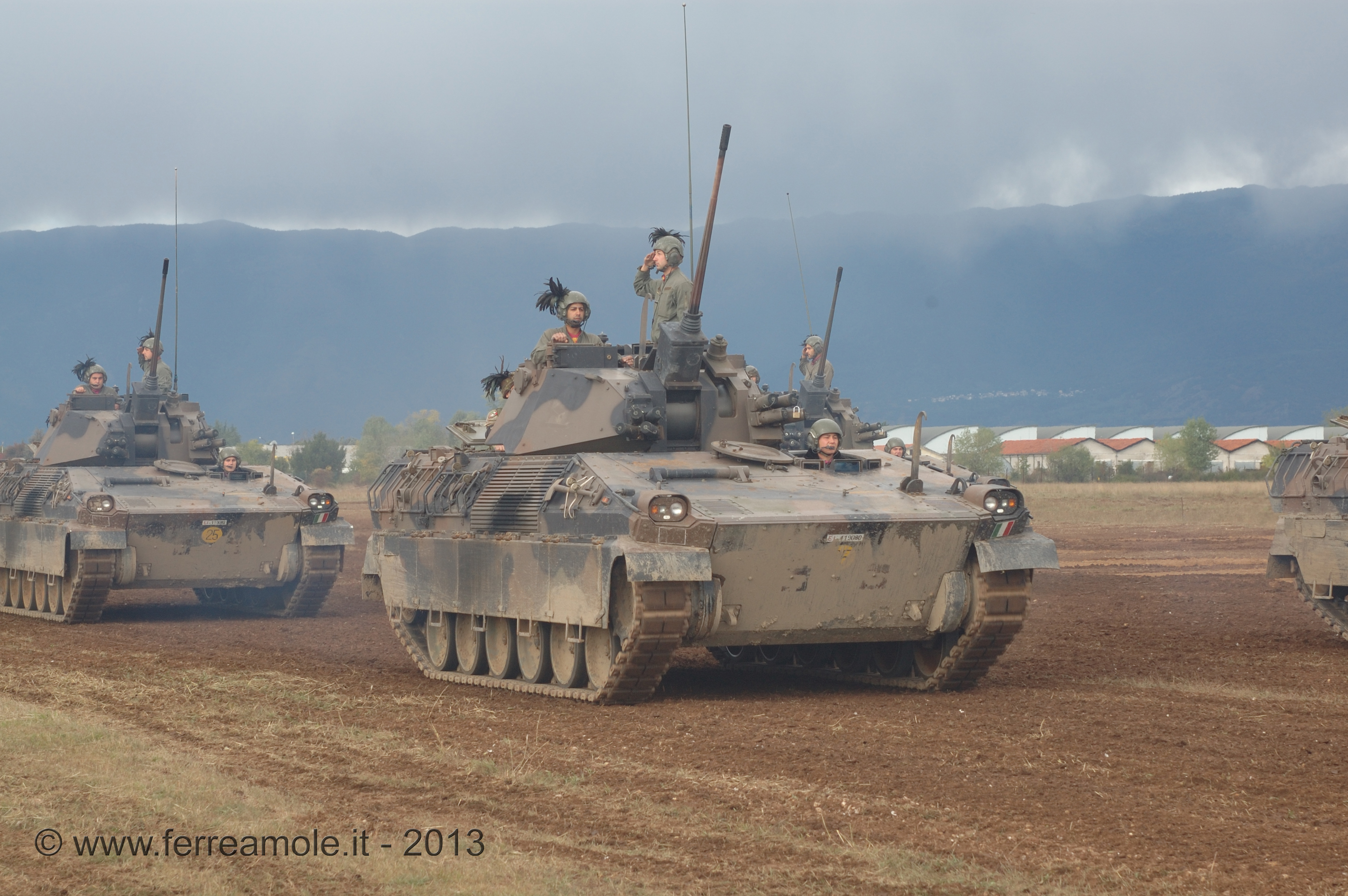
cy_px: 448
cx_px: 674
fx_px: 3928
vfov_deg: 13.0
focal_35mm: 105
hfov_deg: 19.5
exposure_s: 1/125
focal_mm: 70
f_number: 9
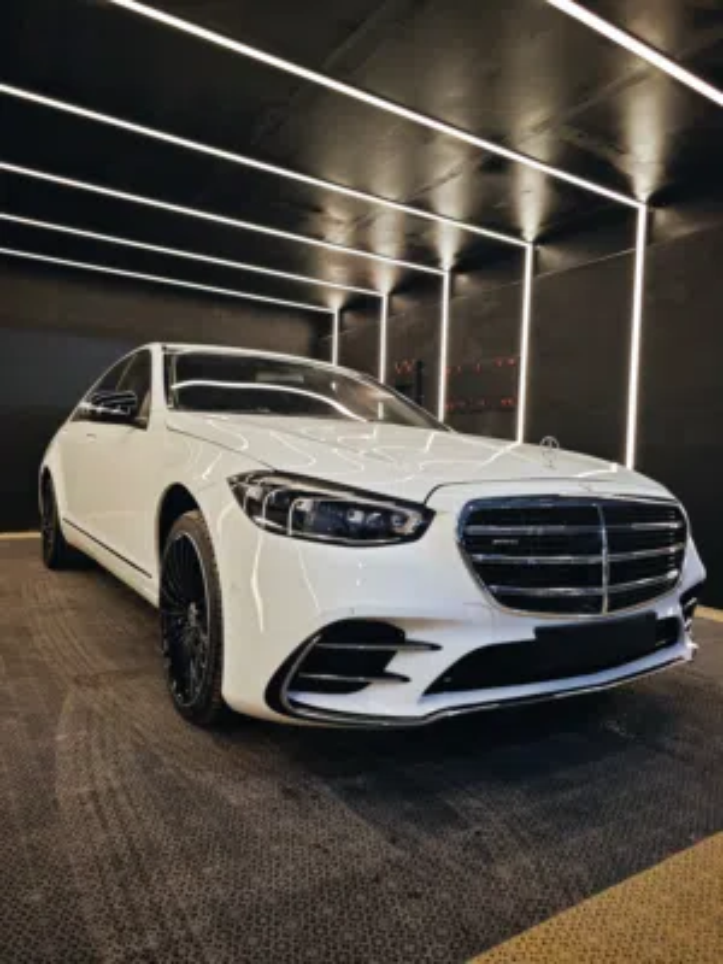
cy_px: 482
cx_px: 362
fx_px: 641
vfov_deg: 73.9
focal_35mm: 23
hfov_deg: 58.9
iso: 320
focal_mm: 8.7
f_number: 1.9
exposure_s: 1/100
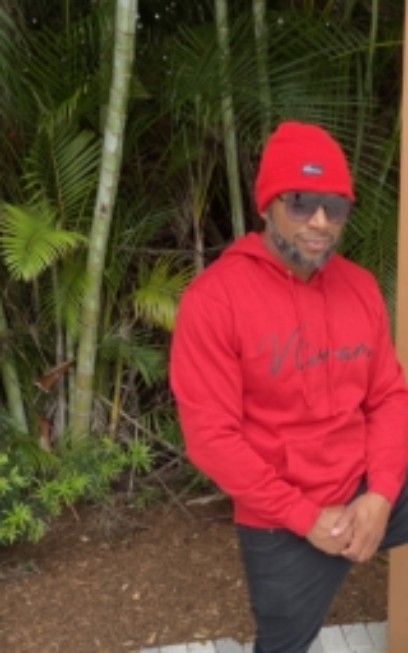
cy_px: 508
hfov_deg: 28.7
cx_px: 370
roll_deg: +0.2
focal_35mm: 43
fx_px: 765
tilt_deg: -17.3
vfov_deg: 44.3
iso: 32
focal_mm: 4.25
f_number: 1.8
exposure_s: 1/210
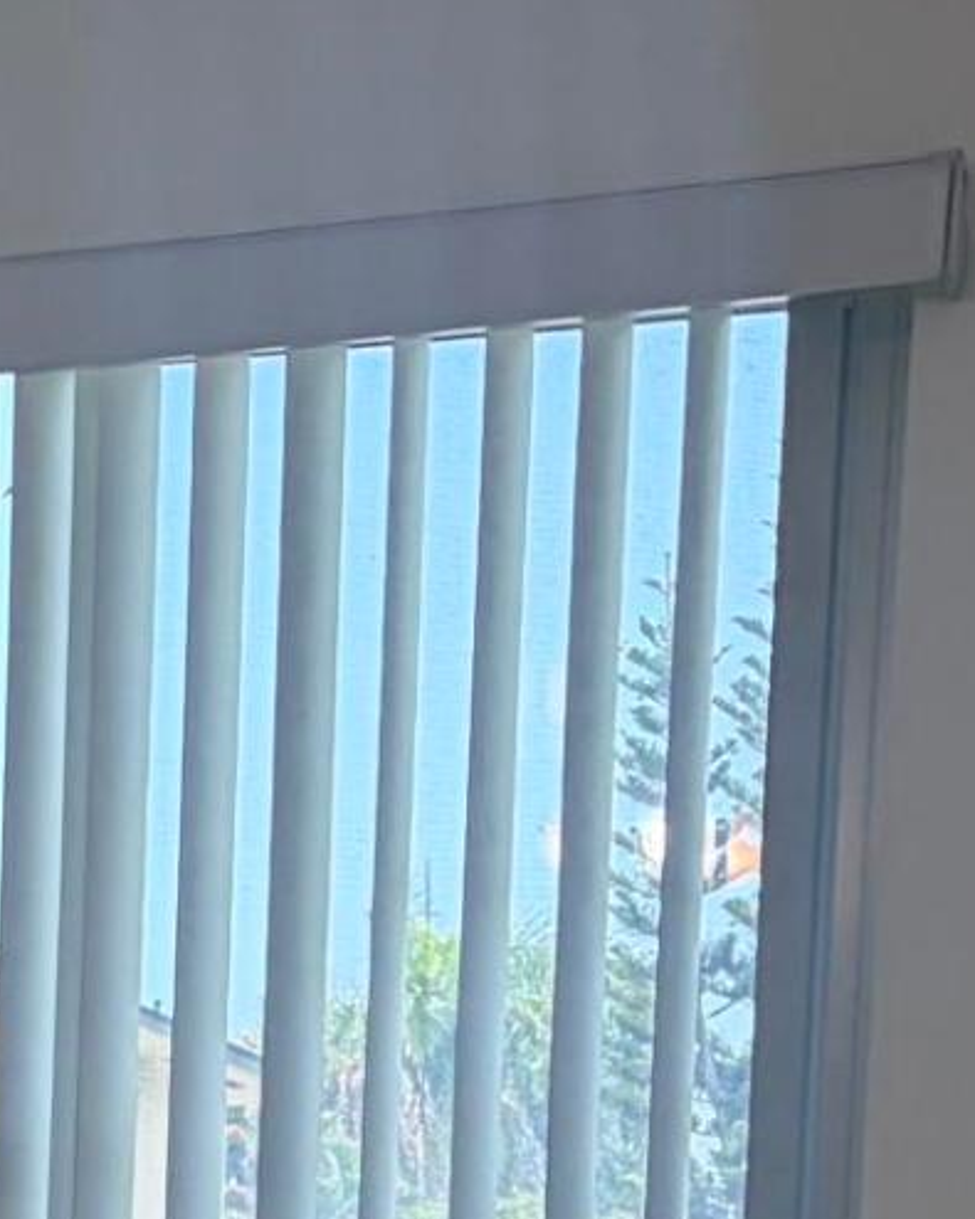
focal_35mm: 148
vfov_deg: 11.8
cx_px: -889
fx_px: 5340
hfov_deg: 9.8
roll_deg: -0.5
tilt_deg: -8.2
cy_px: 2362
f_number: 1.6
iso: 50
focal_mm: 5.96
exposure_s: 1/163
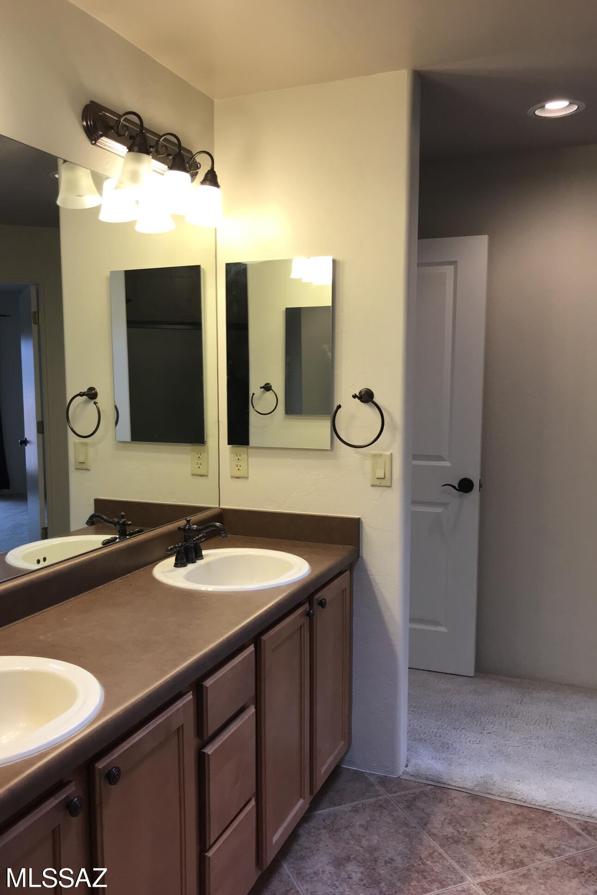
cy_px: 459
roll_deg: -0.1
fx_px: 746
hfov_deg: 43.5
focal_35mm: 30
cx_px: 265
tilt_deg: -6.3
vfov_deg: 61.9
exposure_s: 1/40
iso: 32
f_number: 1.8
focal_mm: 3.99
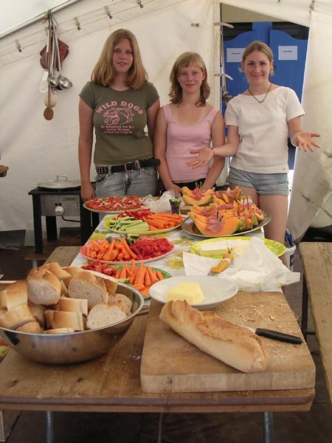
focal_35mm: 49
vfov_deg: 38.9
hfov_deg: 29.7
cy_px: 222
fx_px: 627
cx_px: 166
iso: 100
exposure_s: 1/114
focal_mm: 7.5
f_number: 3.1
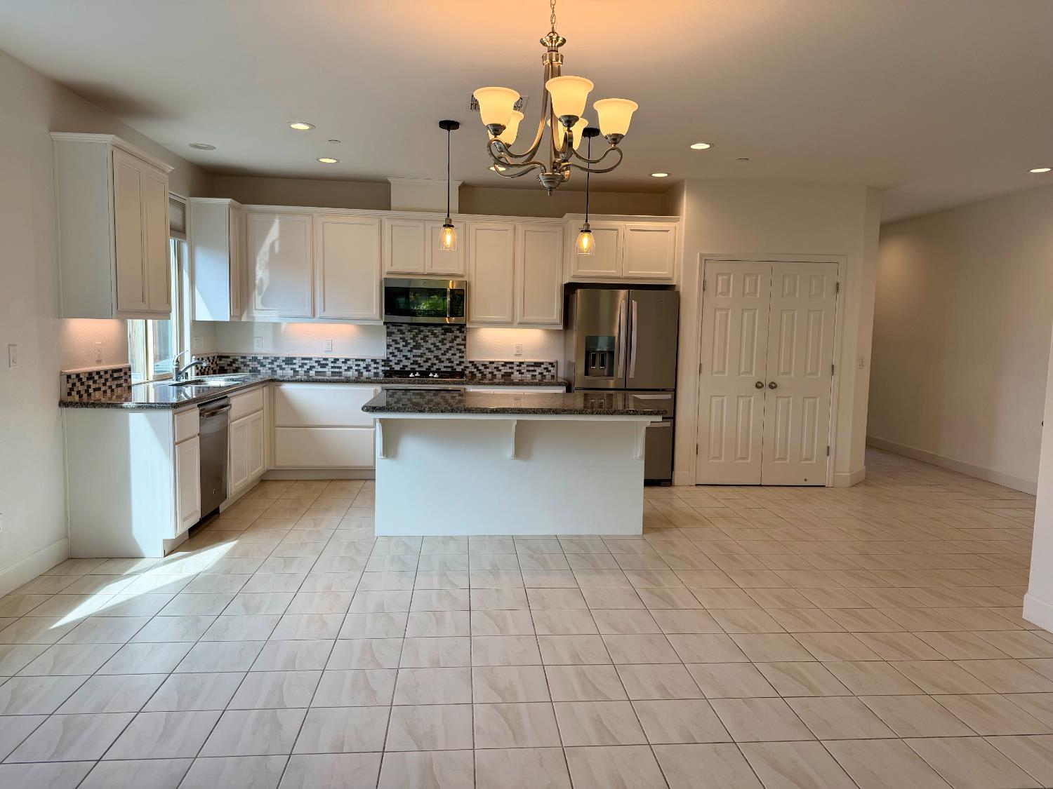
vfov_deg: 56.8
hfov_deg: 71.6
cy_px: 394
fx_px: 730
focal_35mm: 24
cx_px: 526
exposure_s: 1/307
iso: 80
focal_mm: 6.76
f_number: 1.78
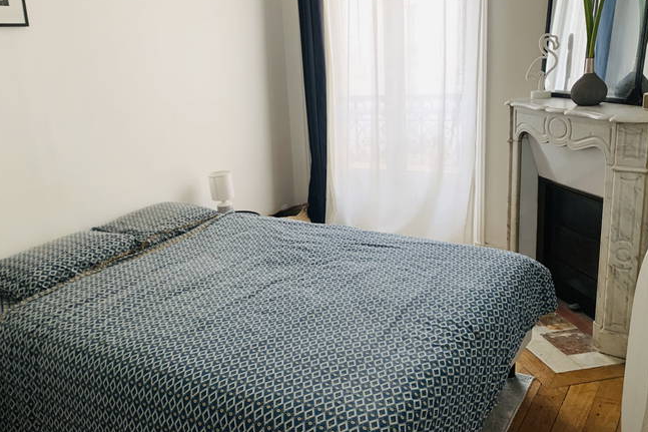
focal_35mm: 33
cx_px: 293
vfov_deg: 39.9
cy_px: 218
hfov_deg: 57.1
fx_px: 594
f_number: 1.8
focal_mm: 4.25
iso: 160
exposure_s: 1/60
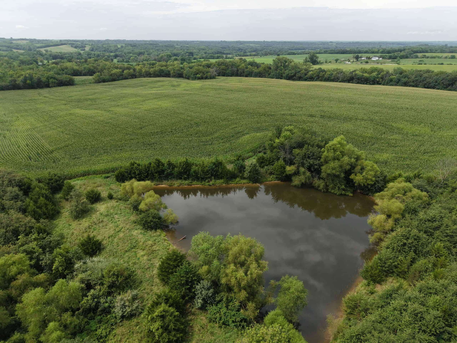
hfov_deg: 71.6
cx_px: 228
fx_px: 317
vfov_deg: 56.8
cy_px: 172
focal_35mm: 24
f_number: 1.8
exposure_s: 1/320
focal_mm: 8.67
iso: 200
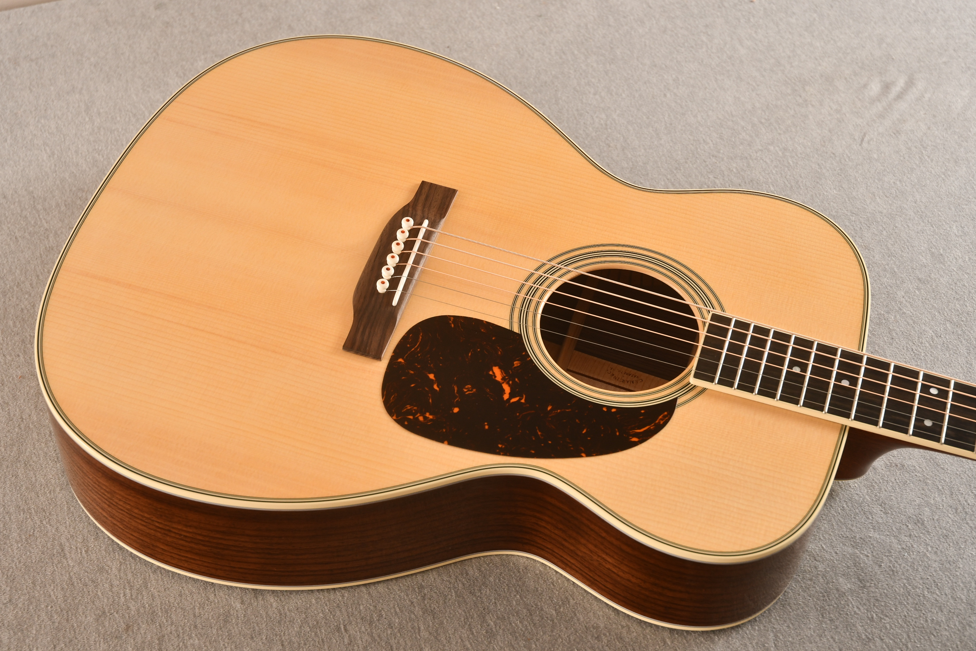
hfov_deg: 33.4
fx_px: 1627
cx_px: 488
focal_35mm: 60
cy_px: 326
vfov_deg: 22.6
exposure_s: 1/15
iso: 200
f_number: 5
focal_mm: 40
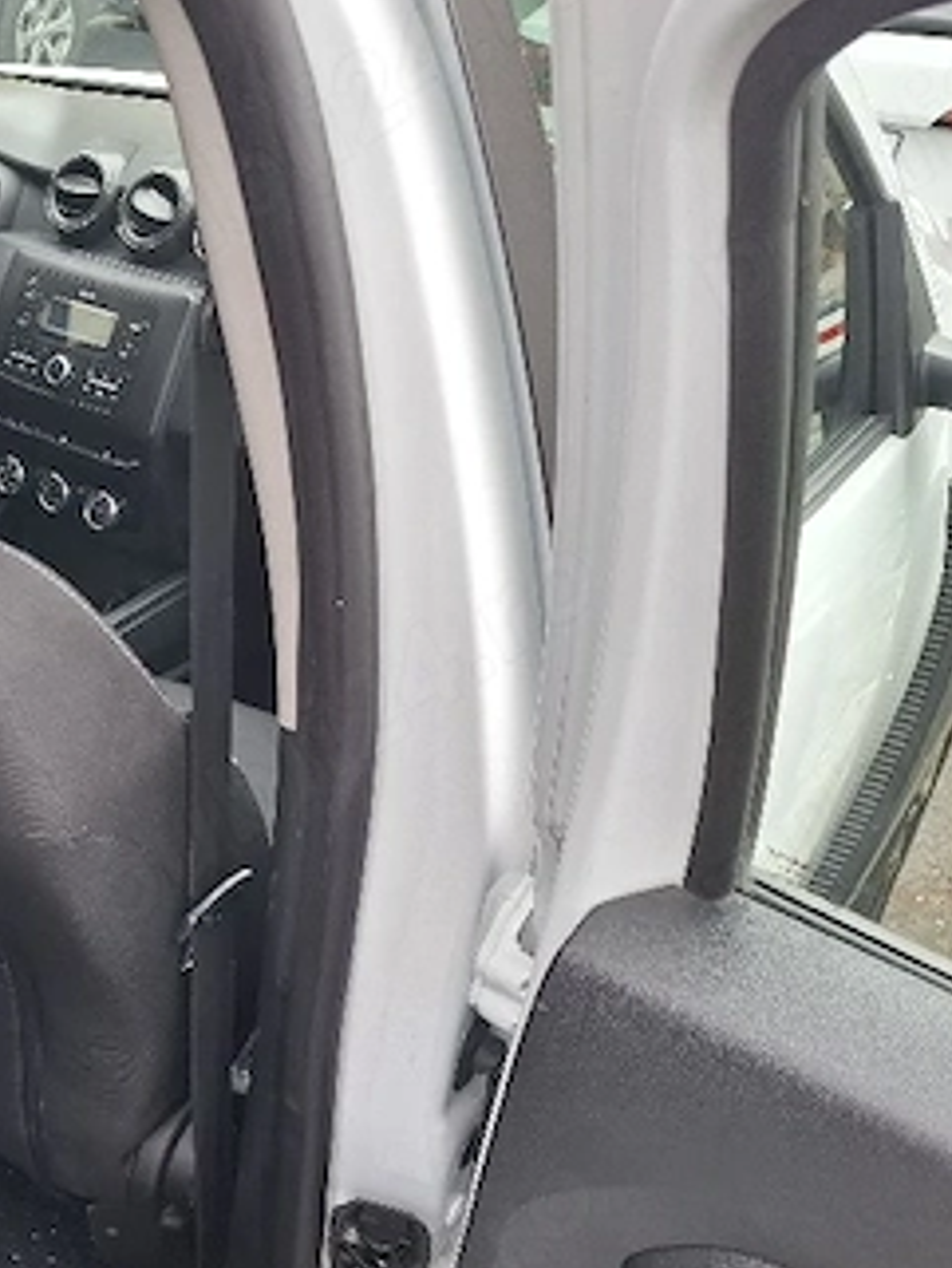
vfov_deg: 43.6
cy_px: 758
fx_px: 1576
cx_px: -119
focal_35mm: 43
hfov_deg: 29.9
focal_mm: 5.54
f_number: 1.8
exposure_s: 1/100
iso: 50
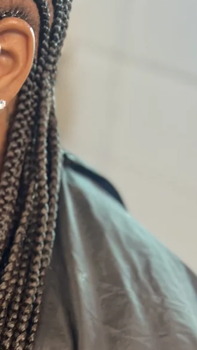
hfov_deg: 15.2
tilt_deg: -30.5
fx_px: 716
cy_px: 310
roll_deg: -1.9
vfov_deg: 26.7
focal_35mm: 77
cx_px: -28
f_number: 1.5
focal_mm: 5.7
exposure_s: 1/60
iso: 200
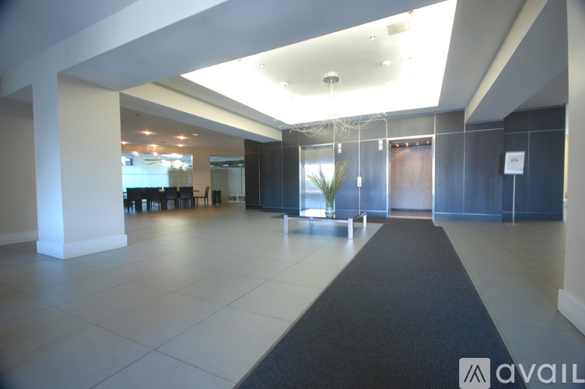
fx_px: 244
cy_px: 194
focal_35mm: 15
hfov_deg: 100.4
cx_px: 292
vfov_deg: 77.2
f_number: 4
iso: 800
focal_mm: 10
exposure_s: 1/15
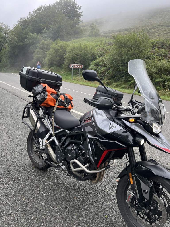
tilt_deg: -13.7
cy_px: 114
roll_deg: -1.7
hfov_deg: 53.1
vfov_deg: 67.3
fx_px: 170
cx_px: 85
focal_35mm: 26
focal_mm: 5.7
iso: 50
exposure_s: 1/121
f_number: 1.5
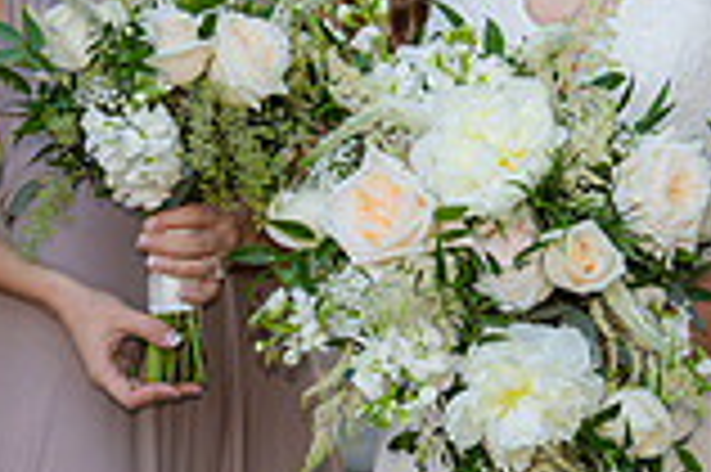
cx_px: 608
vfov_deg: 3.4
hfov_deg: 5.1
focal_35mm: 404
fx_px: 7971
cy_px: 148
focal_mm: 110
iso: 1250
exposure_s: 1/400
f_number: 6.3
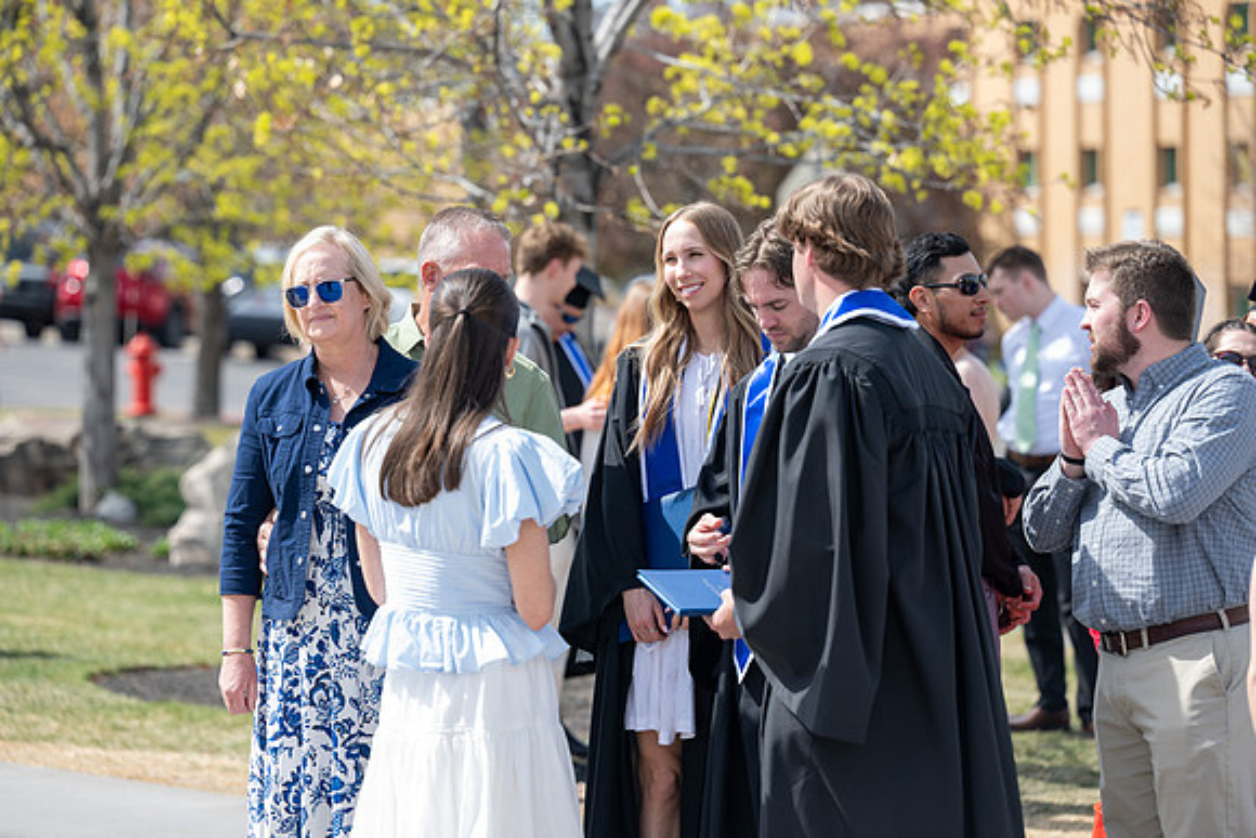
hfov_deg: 14.7
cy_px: 390
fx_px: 4854
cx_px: 584
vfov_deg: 9.9
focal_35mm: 139
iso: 50
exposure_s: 1/320
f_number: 3.5
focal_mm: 130
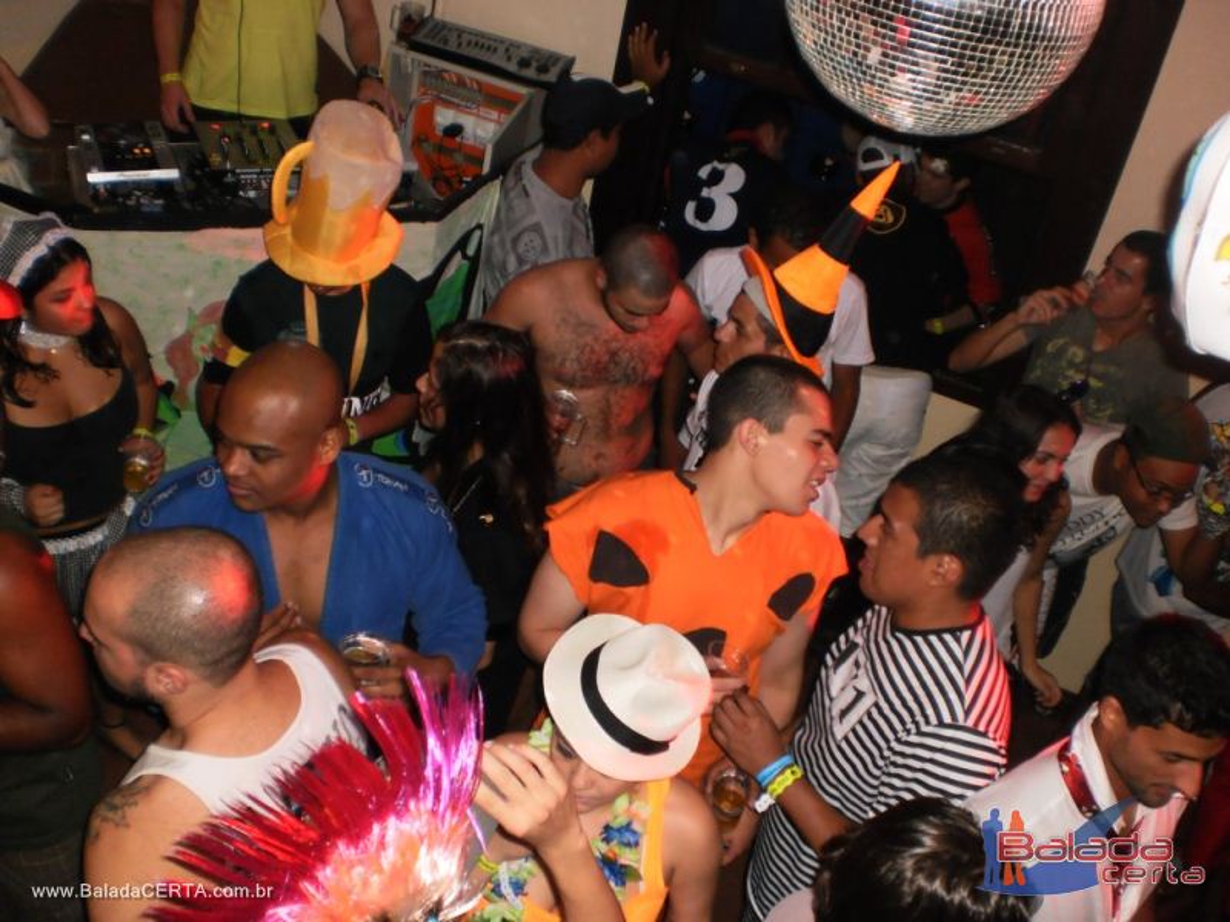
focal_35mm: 36
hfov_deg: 51.4
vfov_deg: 39.7
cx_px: 615
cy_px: 461
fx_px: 1279
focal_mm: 6.3
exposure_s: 1/30
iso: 200
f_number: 3.1
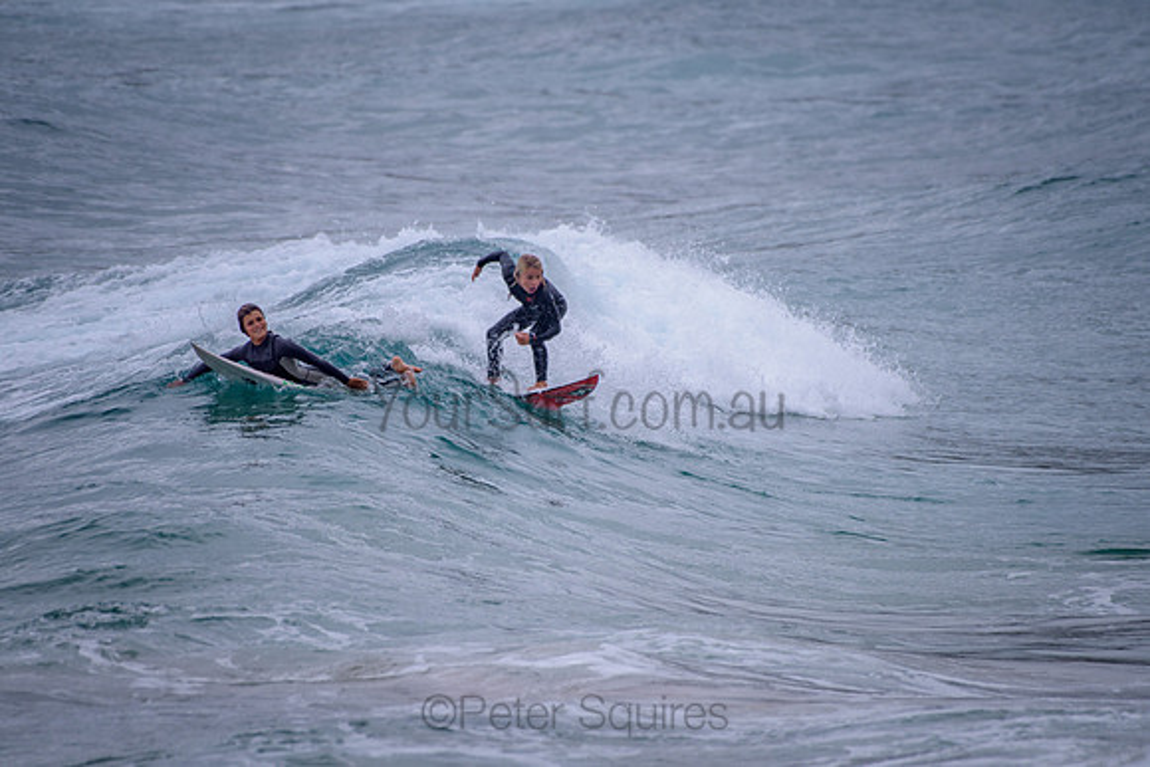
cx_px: 560
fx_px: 19587
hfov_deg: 3.4
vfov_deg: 2.2
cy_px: 413
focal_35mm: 613
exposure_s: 1/2000
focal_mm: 500
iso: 180
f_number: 5.6
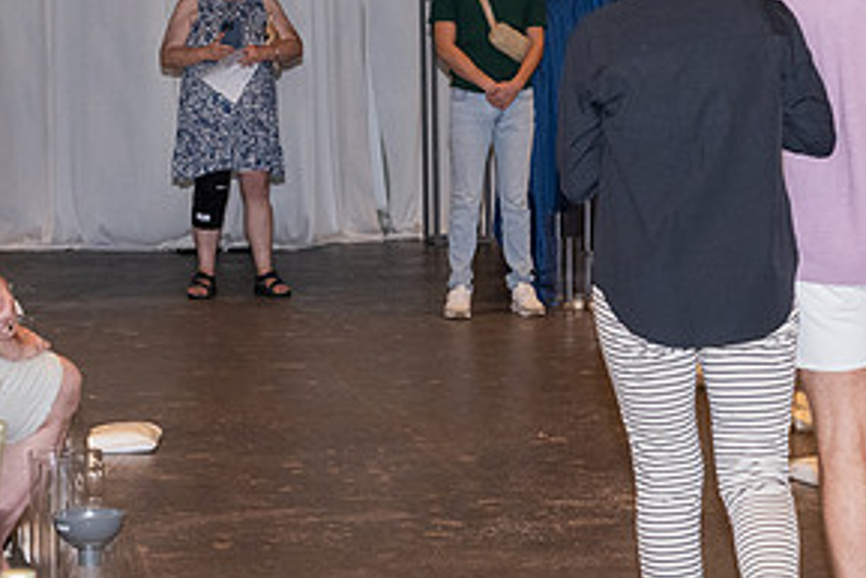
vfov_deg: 11.3
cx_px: 527
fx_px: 2912
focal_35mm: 121
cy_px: 187
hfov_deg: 16.9
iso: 1600
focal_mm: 44
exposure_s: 1/60
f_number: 5.6
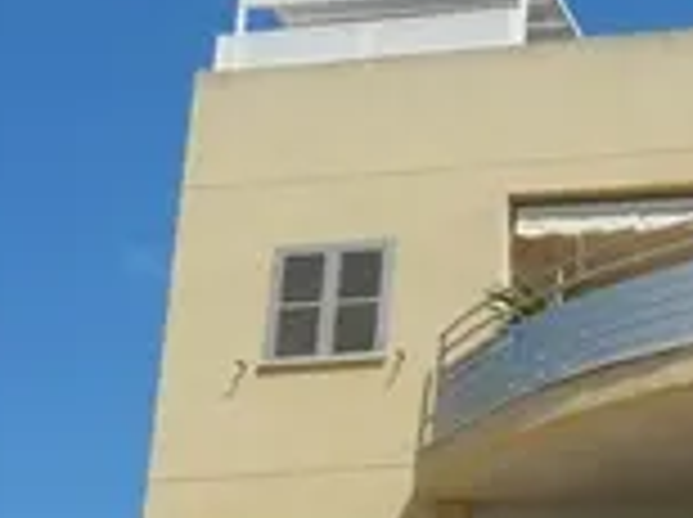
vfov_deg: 13.2
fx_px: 2079
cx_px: 940
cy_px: 829
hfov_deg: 17.6
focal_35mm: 104
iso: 125
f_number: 6.4
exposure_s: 1/640
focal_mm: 4.5
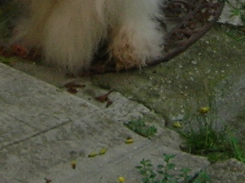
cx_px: 114
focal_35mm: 205
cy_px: -118
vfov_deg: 7.1
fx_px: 1450
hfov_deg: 9.7
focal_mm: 5.7
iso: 50
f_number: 4.9
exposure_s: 1/77
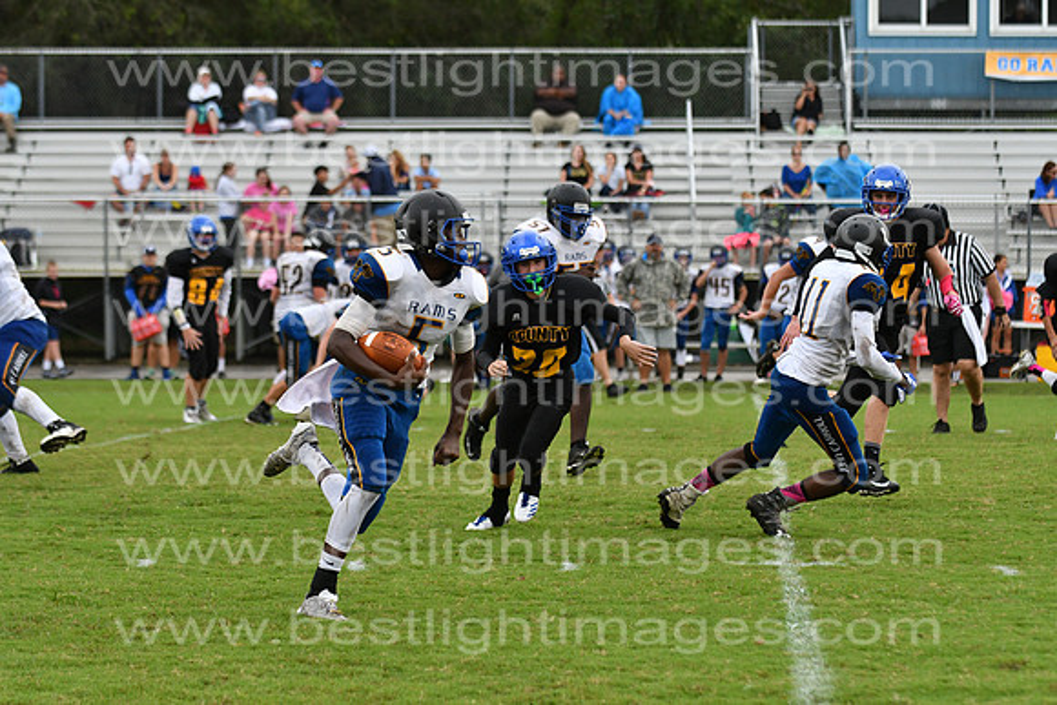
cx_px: 528
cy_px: 352
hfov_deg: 9.8
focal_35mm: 210
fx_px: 6167
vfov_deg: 6.5
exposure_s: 1/3200
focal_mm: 140
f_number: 3.5
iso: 800
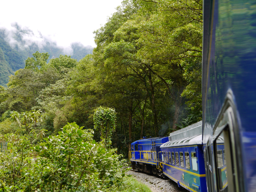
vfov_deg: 29.1
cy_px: 96
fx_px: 370
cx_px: 128
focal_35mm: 50
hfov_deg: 38.2
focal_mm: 25
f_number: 5.6
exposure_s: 1/200
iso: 160
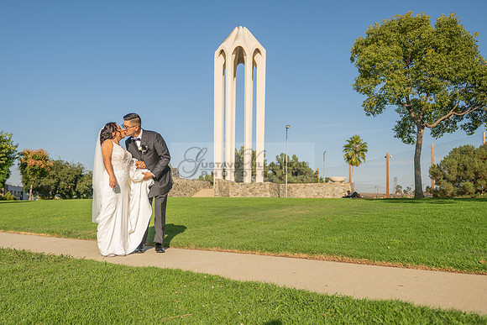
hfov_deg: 59.8
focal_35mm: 31
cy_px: 192
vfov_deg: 42.1
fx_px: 421
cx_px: 205
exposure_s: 1/4000
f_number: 3.5
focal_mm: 24
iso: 200
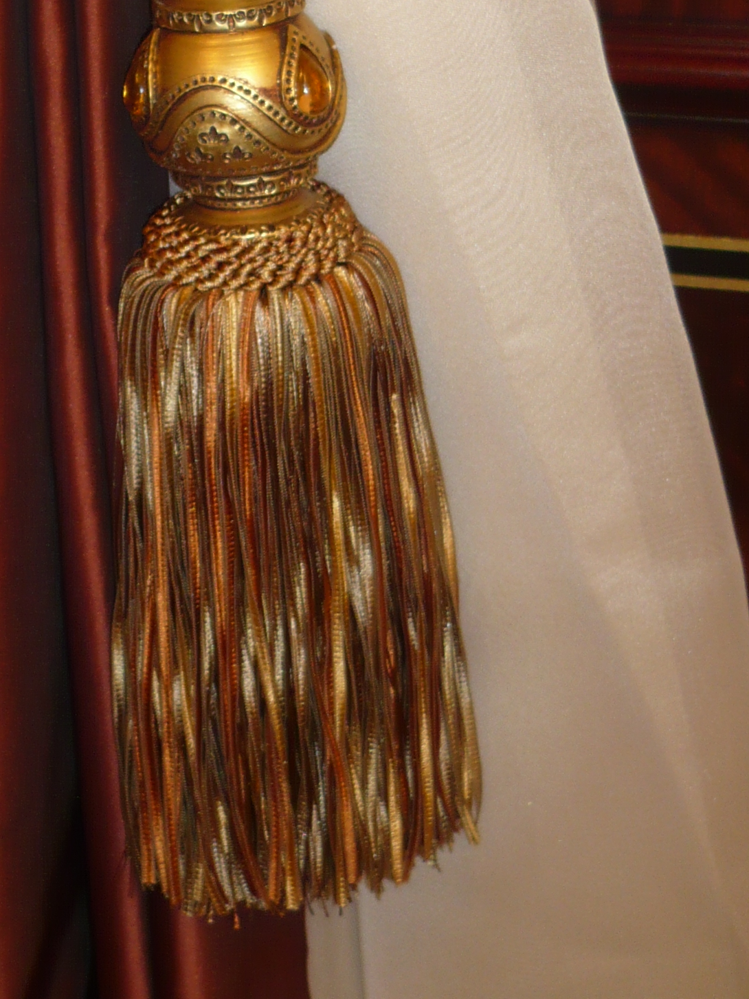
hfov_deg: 19.8
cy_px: 241
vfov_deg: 26.0
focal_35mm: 74
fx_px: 2135
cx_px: 218
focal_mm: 5.8
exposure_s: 1/30
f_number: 2.8
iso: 100
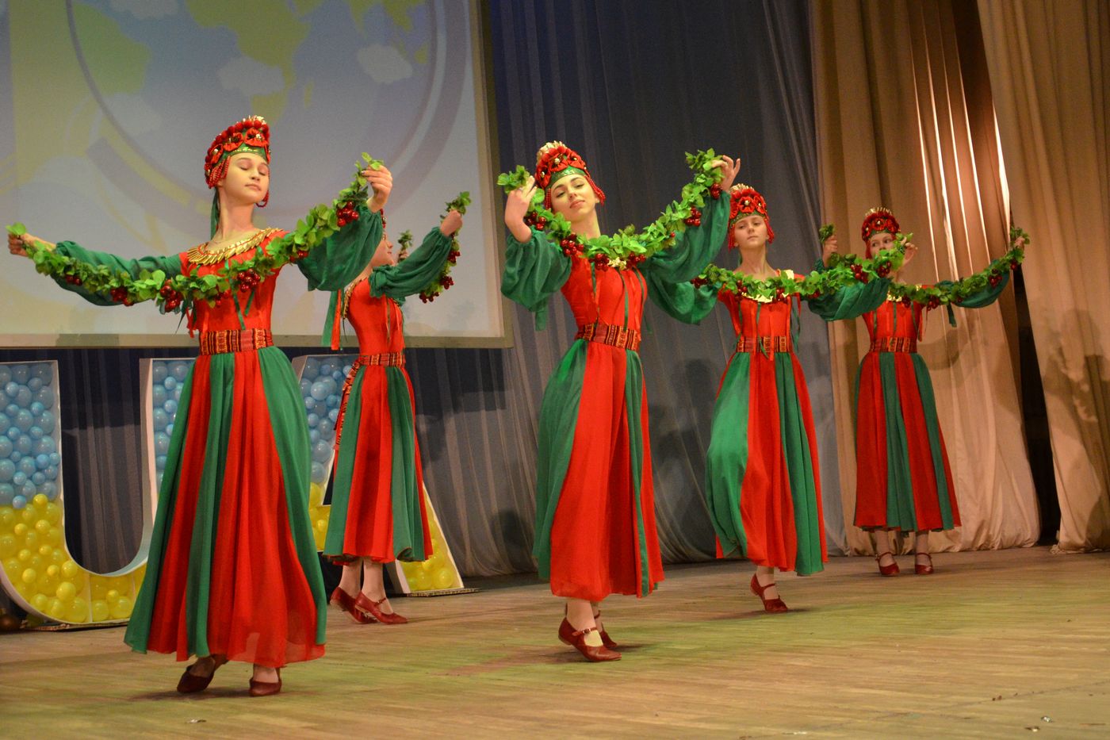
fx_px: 1942
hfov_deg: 31.9
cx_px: 555
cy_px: 370
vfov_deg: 21.6
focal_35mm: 63
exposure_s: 1/200
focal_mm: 42
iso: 2000
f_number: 4.8
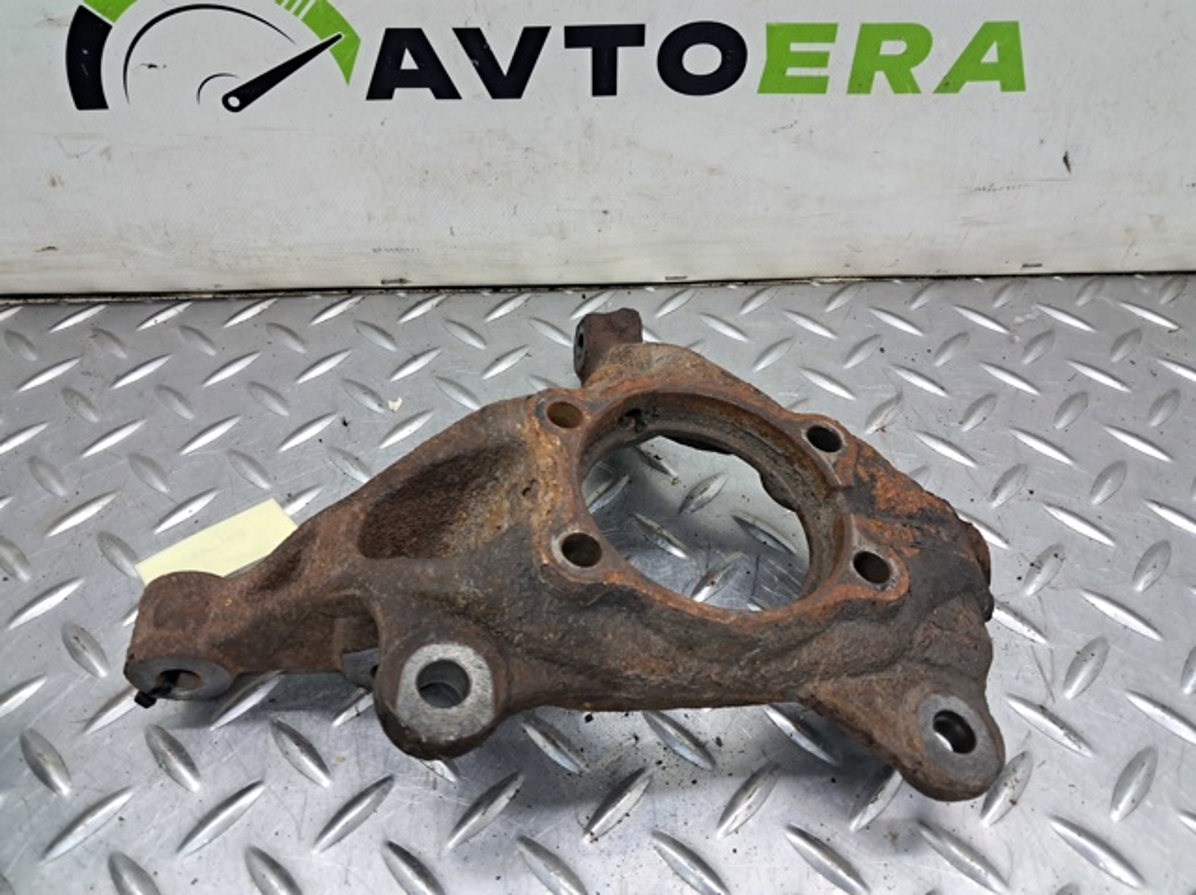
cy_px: 448
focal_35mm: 27
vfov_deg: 51.3
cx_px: 598
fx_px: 932
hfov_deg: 65.4
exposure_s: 1/50
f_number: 1.8
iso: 125
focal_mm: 4
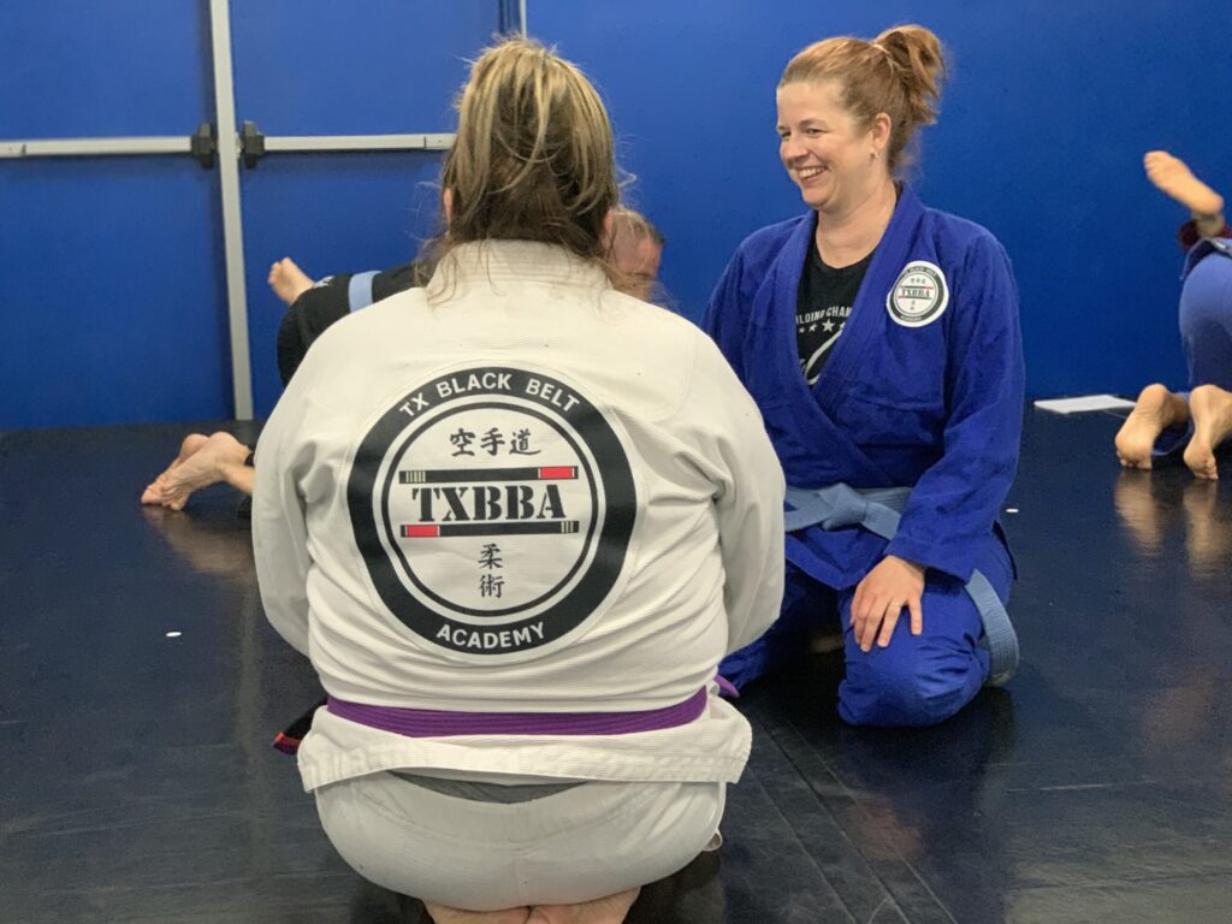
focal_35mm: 52
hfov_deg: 36.8
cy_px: 462
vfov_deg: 28.0
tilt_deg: -8.3
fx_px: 1851
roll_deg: +1.8
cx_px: 616
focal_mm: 6
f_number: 2.4
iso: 500
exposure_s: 1/40
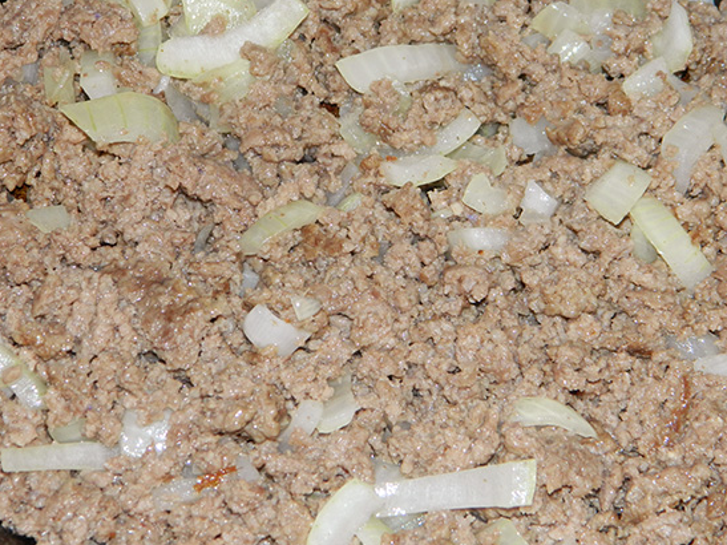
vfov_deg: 9.8
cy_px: 251
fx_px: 3171
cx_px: 387
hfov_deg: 13.1
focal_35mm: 151
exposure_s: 1/30
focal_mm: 23.2
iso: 200
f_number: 4.7
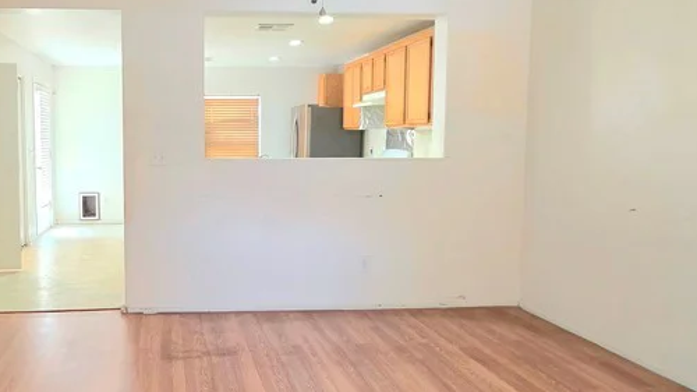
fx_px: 536
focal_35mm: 29
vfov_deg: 40.1
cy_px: 186
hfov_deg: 63.5
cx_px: 205
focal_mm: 2.2
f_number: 1.9
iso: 500
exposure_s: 1/60.2
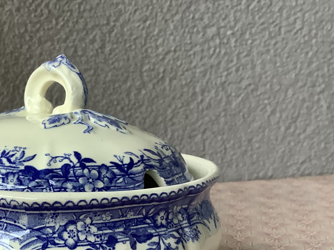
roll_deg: +0.7
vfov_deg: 24.5
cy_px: 223
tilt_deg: -12.7
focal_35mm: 58
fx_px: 560
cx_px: 31
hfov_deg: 31.6
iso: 80
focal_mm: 3.3
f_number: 2.4
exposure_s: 1/120
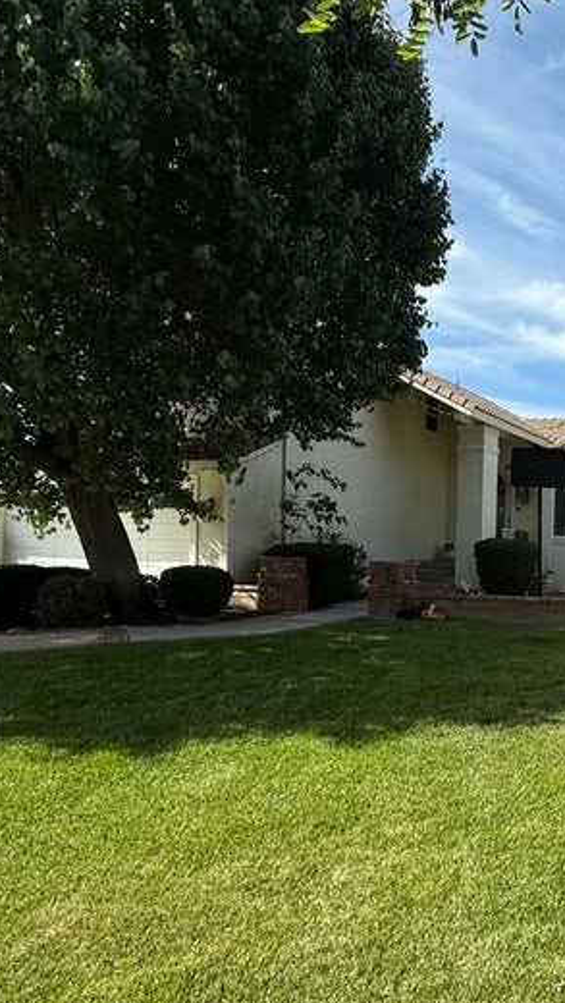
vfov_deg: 73.9
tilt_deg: +1.7
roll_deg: -1.5
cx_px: 657
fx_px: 665
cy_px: 538
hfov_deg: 36.8
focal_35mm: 25
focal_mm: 2.22
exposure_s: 1/1534
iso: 50
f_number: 2.2
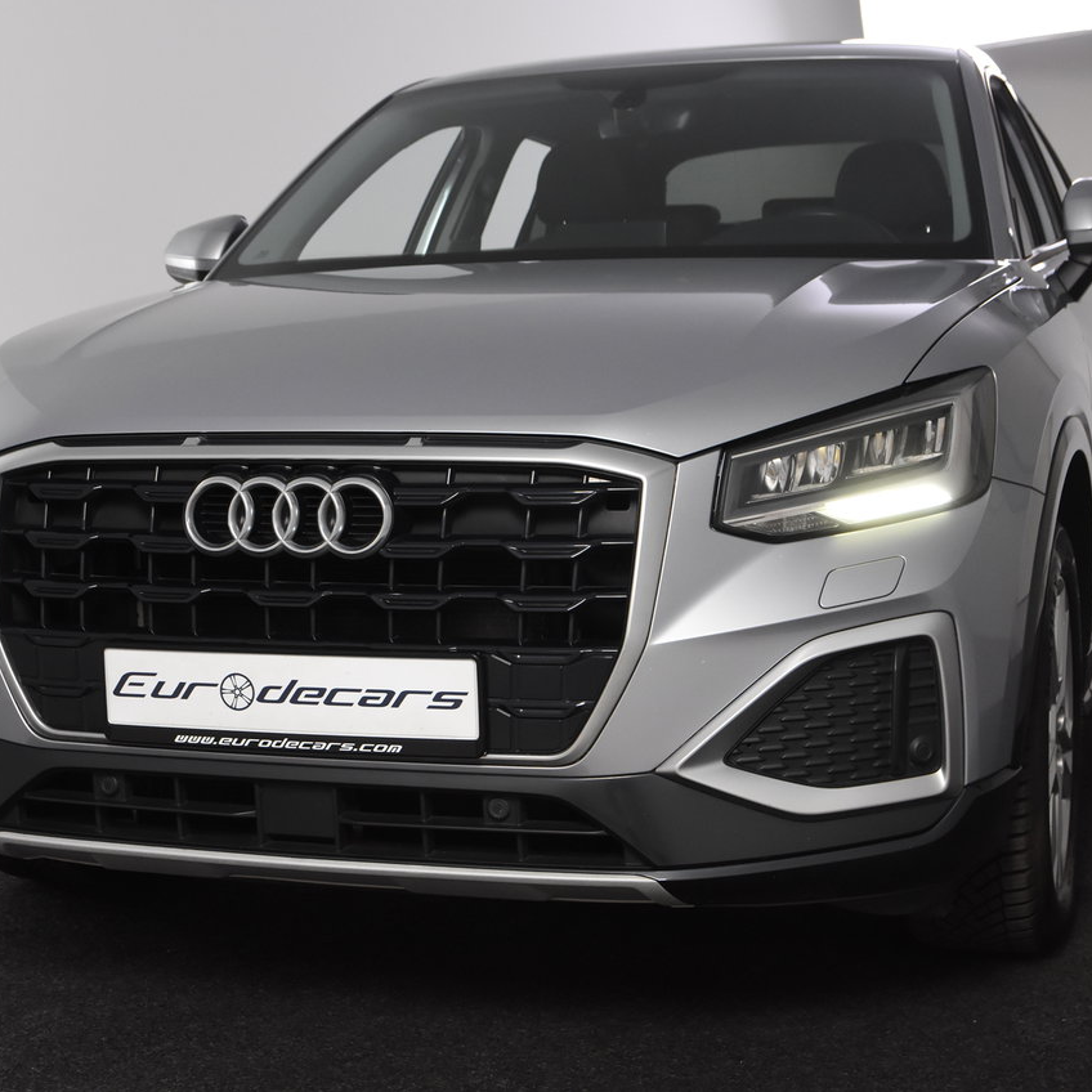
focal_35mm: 60
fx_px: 2129
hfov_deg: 28.8
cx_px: 487
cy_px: 545
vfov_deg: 28.8
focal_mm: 31
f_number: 5.6
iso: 1600
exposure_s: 1/125
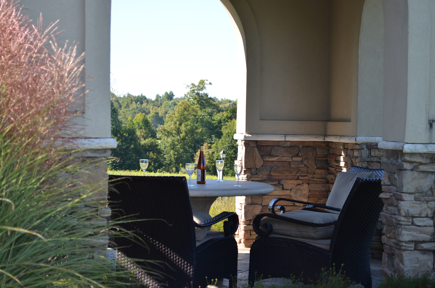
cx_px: 218
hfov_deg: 24.7
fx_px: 995
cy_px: 144
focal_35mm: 82
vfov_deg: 16.5
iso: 160
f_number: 5.6
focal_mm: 55
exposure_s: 1/200
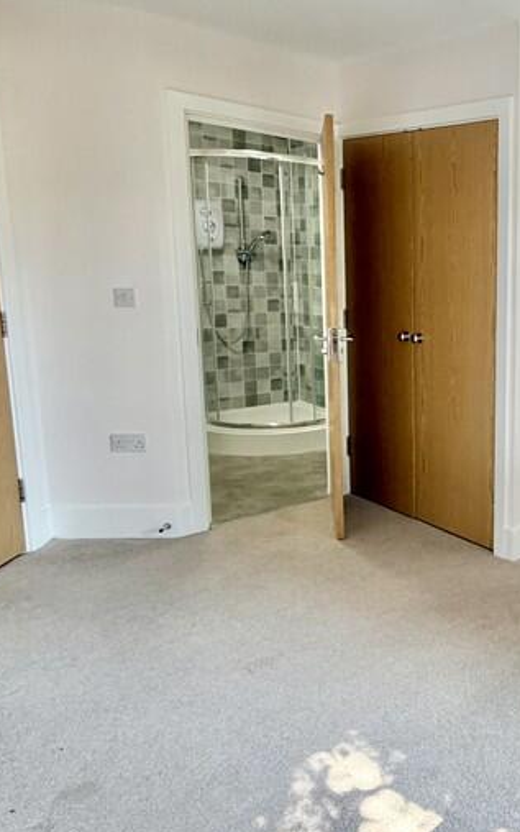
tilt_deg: -9.2
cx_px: 618
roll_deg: -2.5
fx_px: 680
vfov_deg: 62.8
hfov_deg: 34.0
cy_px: 381
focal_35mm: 30
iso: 160
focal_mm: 2.22
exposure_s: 1/100
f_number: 2.2
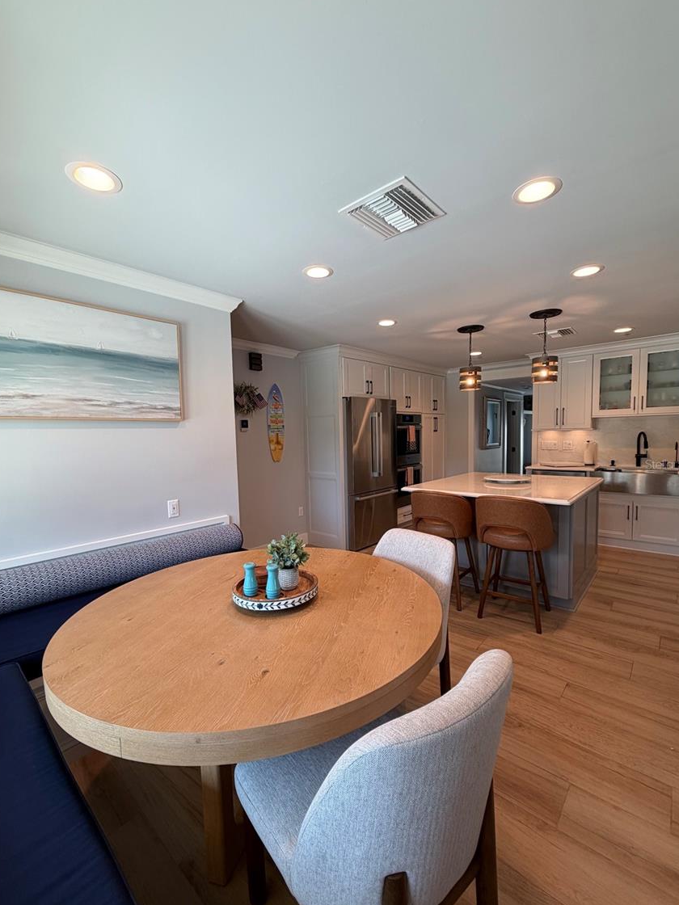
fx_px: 392
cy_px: 464
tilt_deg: -4.6
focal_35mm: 15
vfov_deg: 98.2
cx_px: 339
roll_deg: +1.5
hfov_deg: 81.7
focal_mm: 2.22
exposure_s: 1/61
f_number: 2.2
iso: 50
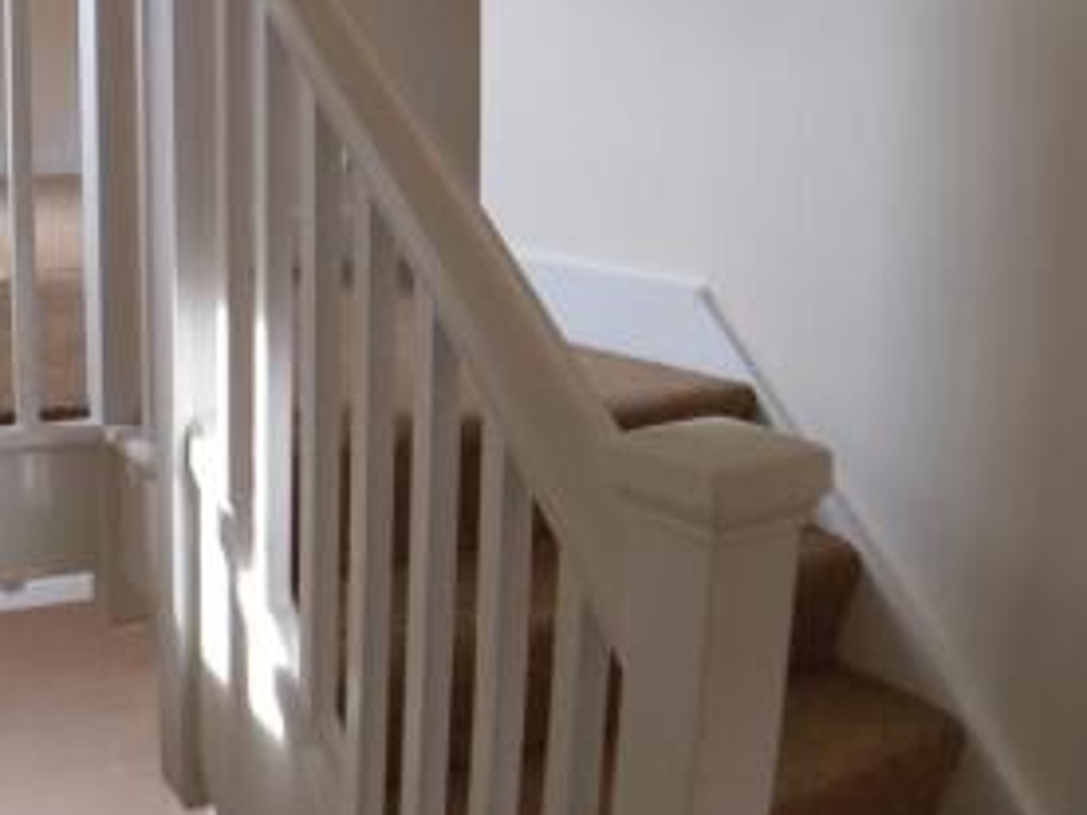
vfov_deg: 26.3
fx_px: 1727
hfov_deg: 33.4
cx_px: 140
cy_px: 215
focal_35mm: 55
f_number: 1.8
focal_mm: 4.58
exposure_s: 1/104
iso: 100
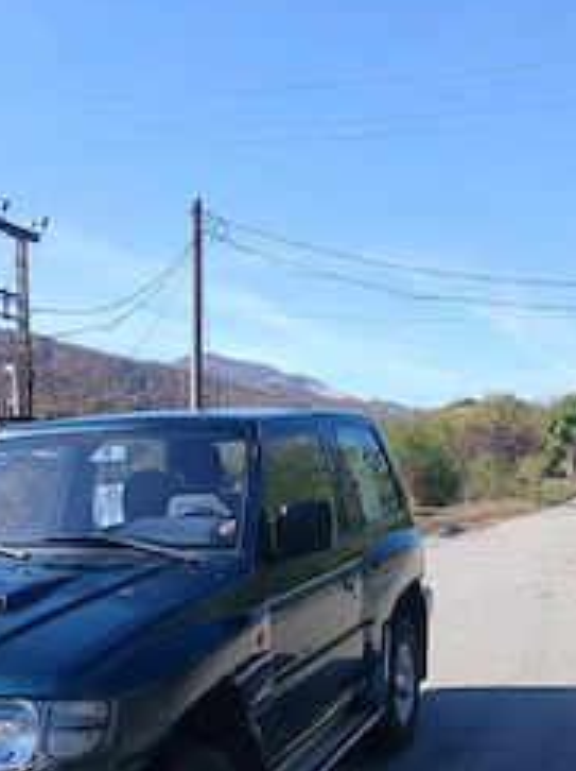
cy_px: 548
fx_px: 956
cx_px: 306
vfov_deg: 42.9
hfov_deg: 33.5
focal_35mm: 43
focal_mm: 3.98
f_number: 1.8
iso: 20
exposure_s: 1/286
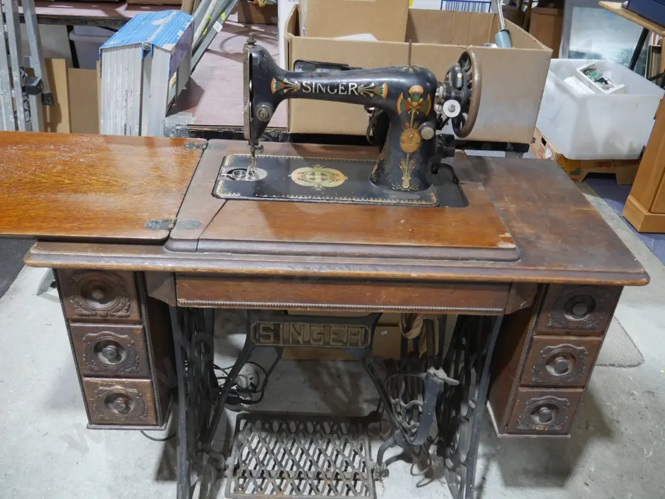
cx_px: 332
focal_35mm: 30
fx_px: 576
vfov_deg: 46.8
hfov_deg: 60.0
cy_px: 250
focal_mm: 15
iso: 800
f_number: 3.6
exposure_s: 1/60
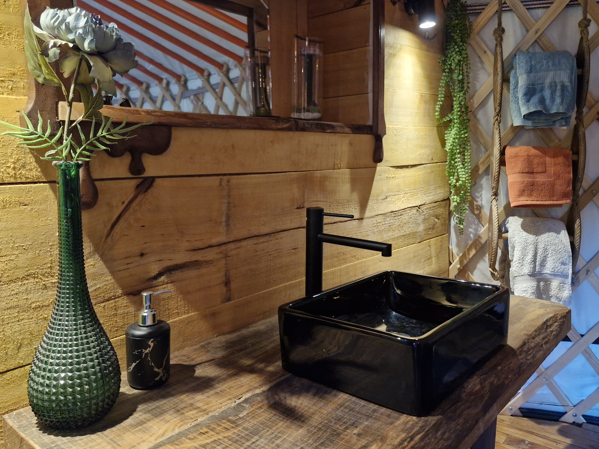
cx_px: 307
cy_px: 209
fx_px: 467
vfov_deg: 51.3
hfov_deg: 65.3
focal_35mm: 27
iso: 1000
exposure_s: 1/100
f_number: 1.8
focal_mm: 5.54
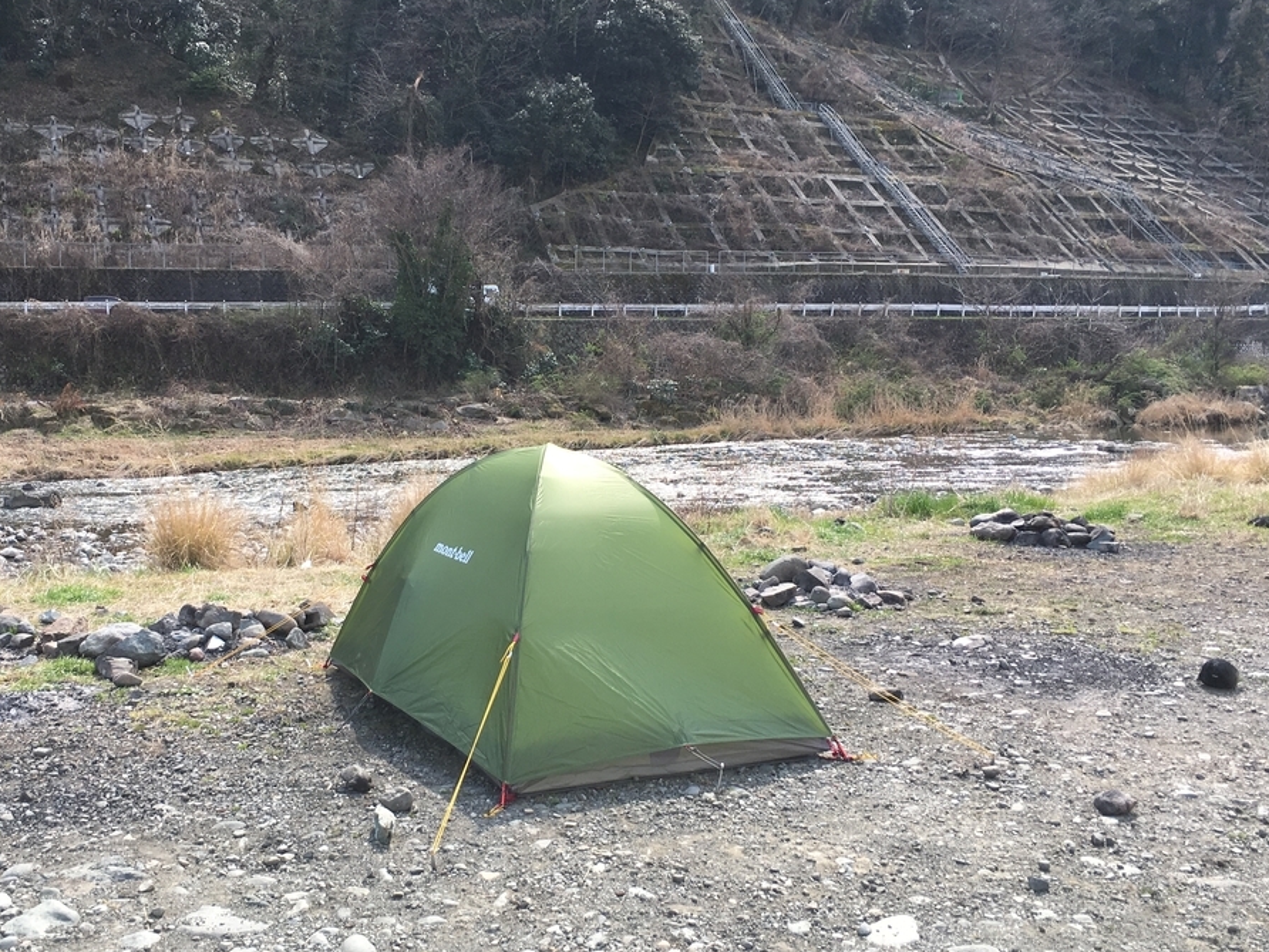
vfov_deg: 36.8
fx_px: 1430
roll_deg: +1.1
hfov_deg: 47.5
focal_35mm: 39
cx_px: 499
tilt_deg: -6.0
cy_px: 494
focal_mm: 4.15
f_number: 2.2
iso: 25
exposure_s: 1/732
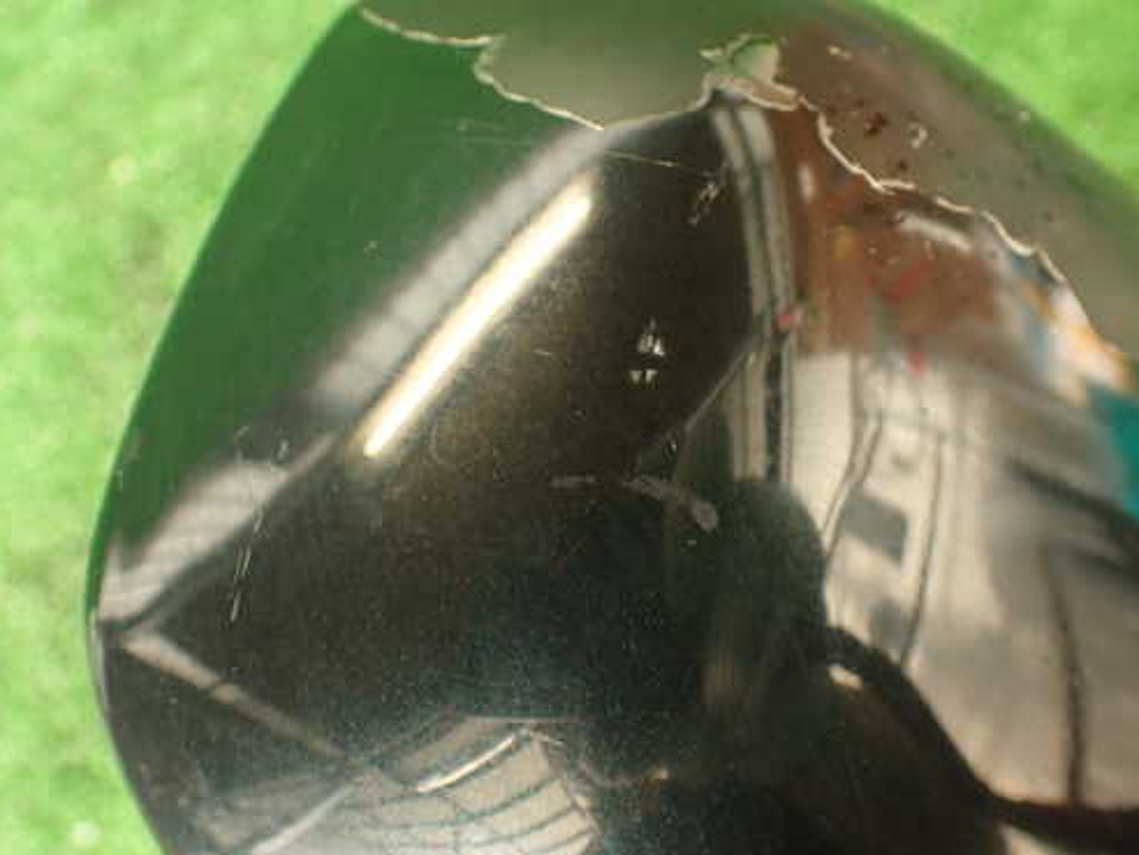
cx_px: 521
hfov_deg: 47.8
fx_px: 1283
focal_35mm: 39
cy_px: 410
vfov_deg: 36.8
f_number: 2.4
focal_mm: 5.79
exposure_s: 1/30
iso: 200
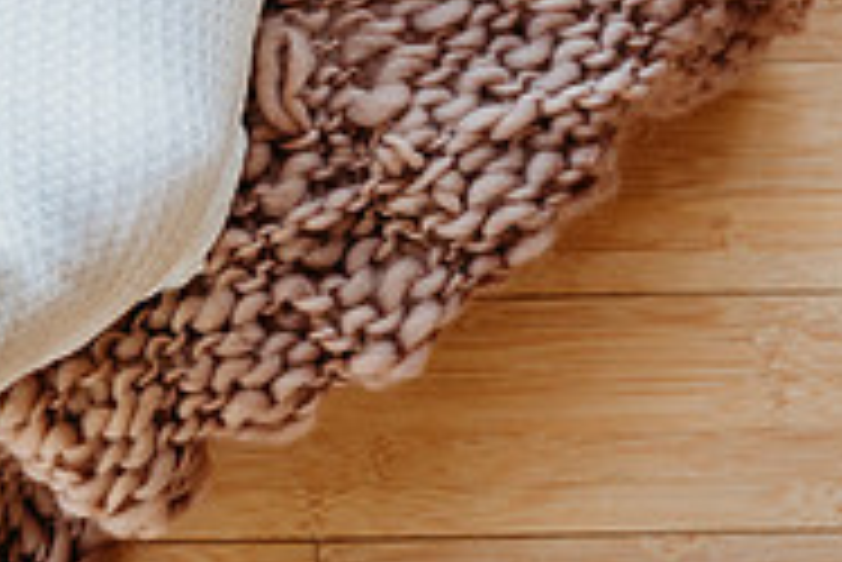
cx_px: 175
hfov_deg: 18.7
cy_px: -164
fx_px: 2528
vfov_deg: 12.3
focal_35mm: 108
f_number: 3.5
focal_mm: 32
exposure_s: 1/250
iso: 500
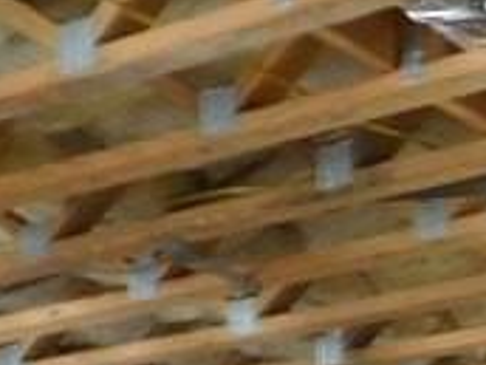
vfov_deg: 8.6
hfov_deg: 13.3
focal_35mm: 149
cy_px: 1024
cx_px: 263
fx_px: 2092
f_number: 3.4
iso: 400
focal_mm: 4.5
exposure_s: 1/8
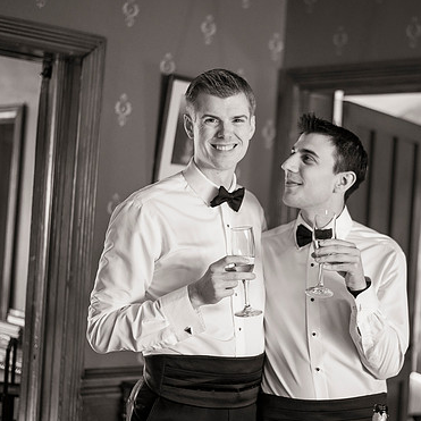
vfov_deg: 24.0
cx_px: 307
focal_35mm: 72
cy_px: 198
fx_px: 991
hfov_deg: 23.8
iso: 1000
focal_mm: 50
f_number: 1.8
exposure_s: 1/50
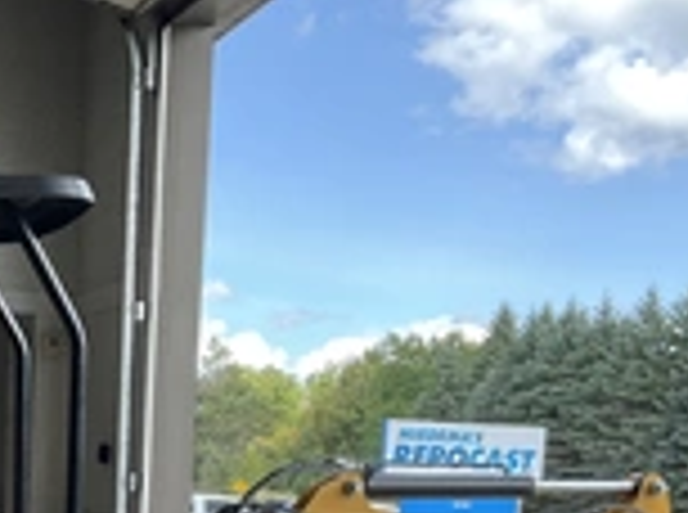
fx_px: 1507
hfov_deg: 24.8
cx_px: 40
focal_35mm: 76
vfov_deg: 18.0
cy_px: 670
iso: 25
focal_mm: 3
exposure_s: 1/248
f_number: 1.8
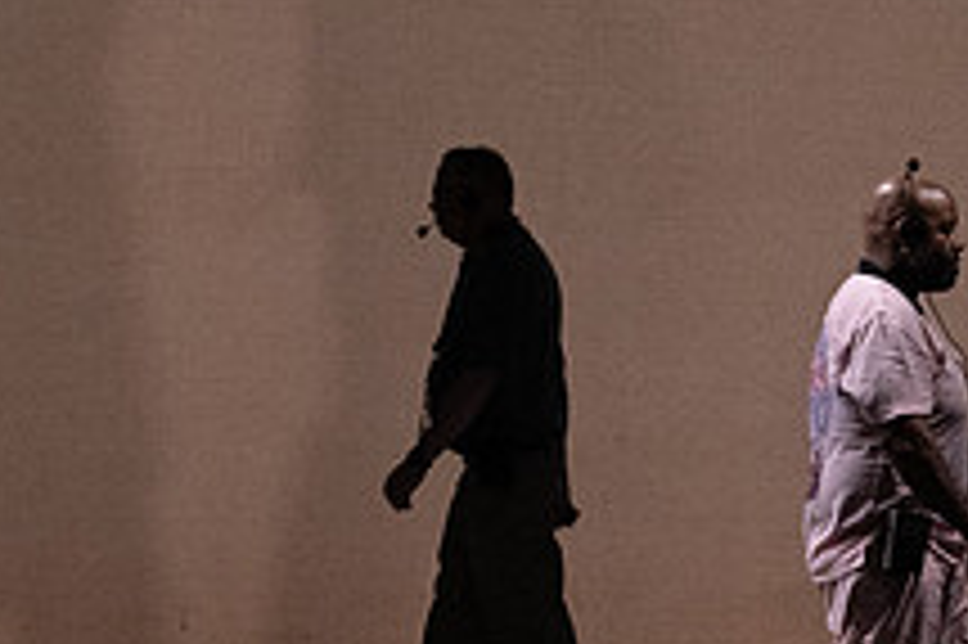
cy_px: 277
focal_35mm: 492
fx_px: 13219
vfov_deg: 2.8
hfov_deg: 4.2
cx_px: 369
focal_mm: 182
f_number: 6.3
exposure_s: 1/500
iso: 12800
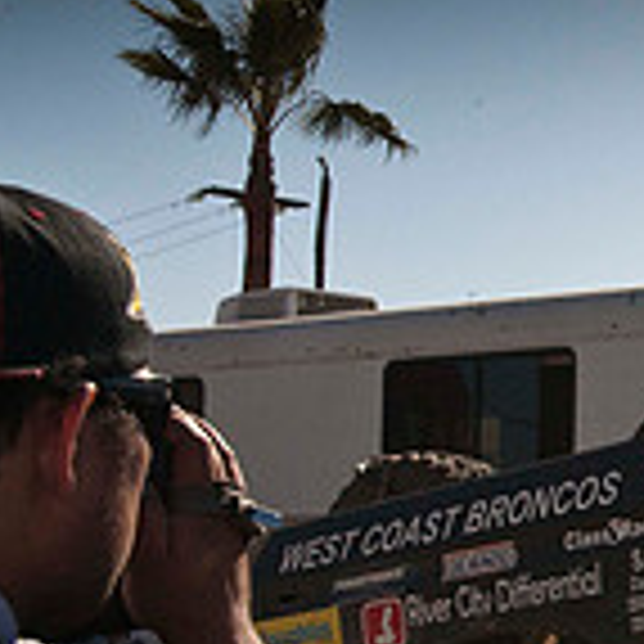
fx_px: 2252
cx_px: 1184
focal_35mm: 107
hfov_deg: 14.2
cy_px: 462
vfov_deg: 16.2
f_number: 18
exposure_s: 1/1250
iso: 400
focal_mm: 31
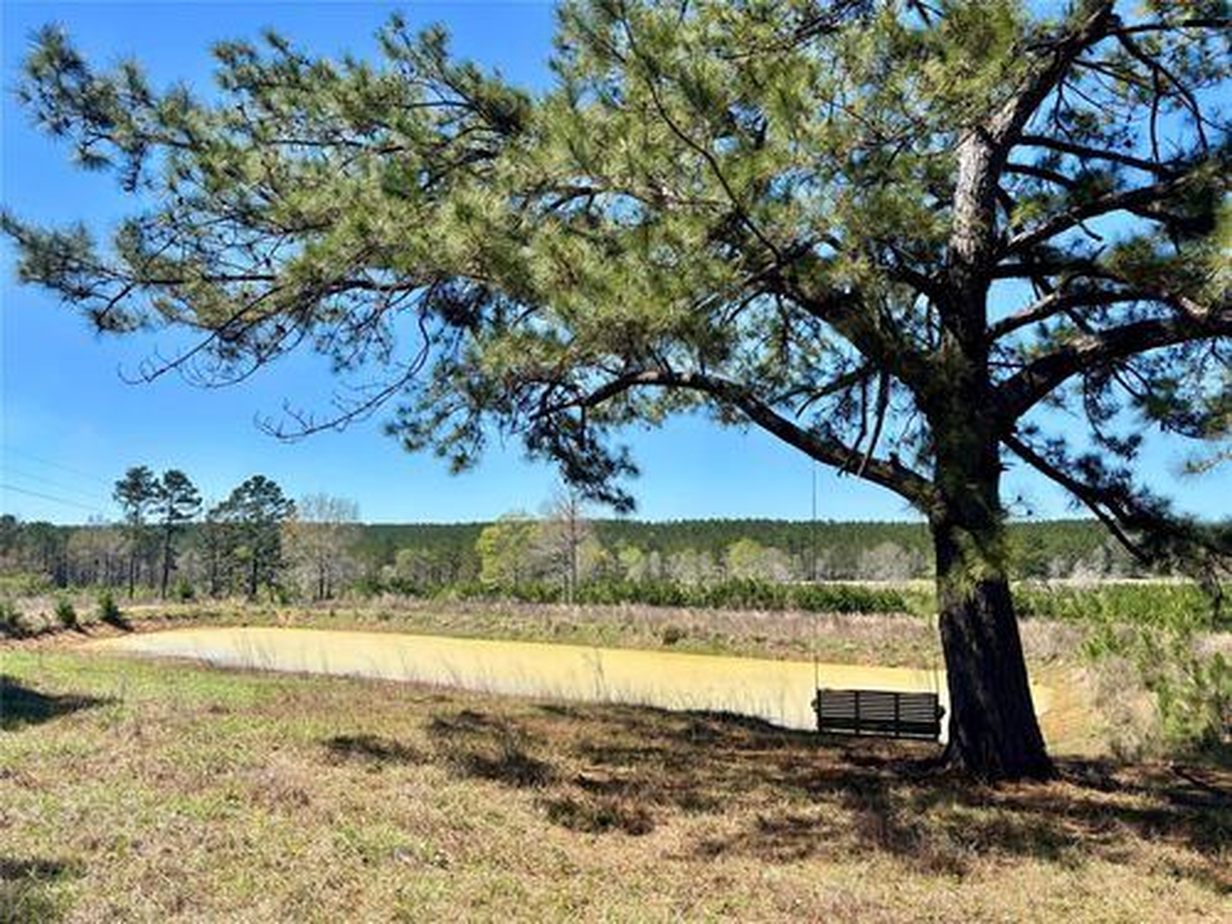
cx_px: 616
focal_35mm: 26
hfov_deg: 67.3
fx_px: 925
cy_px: 462
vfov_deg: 53.1
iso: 50
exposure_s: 1/1949
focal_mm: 5.96
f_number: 1.6
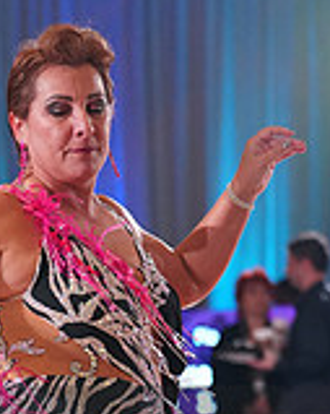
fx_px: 3006
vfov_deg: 7.8
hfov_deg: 6.2
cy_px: 474
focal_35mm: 246
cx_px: -71
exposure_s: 1/640
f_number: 2.8
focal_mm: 72
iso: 2000
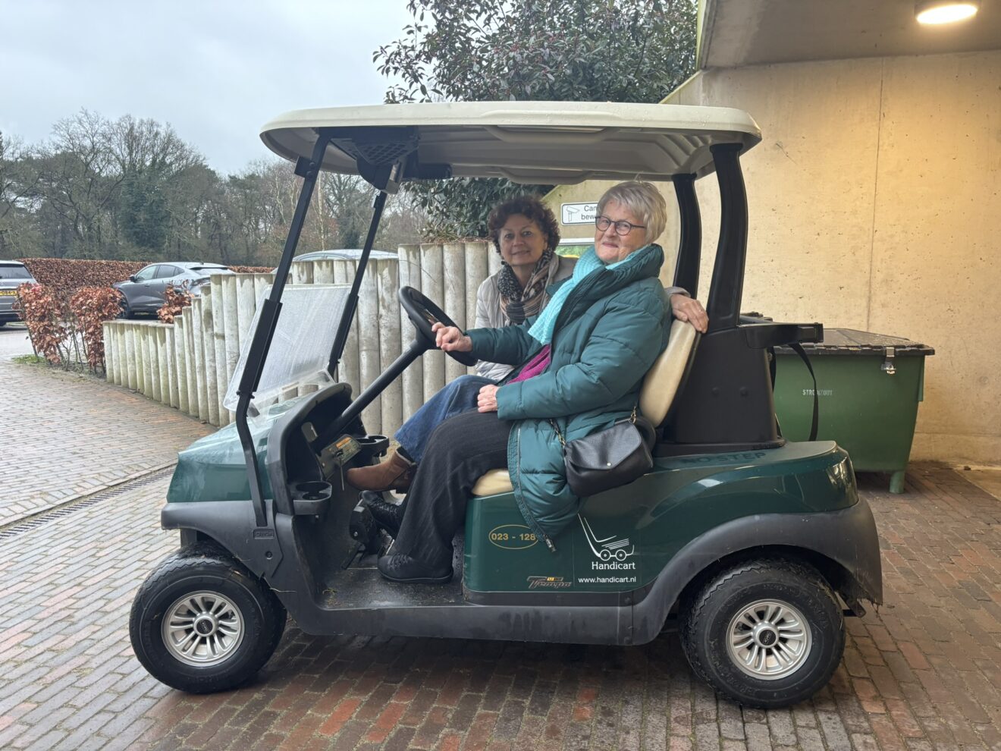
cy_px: 376
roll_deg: +0.2
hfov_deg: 67.3
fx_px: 752
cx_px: 500
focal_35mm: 26
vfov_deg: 53.1
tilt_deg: -8.0
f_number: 1.6
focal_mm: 5.96
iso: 160
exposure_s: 1/60
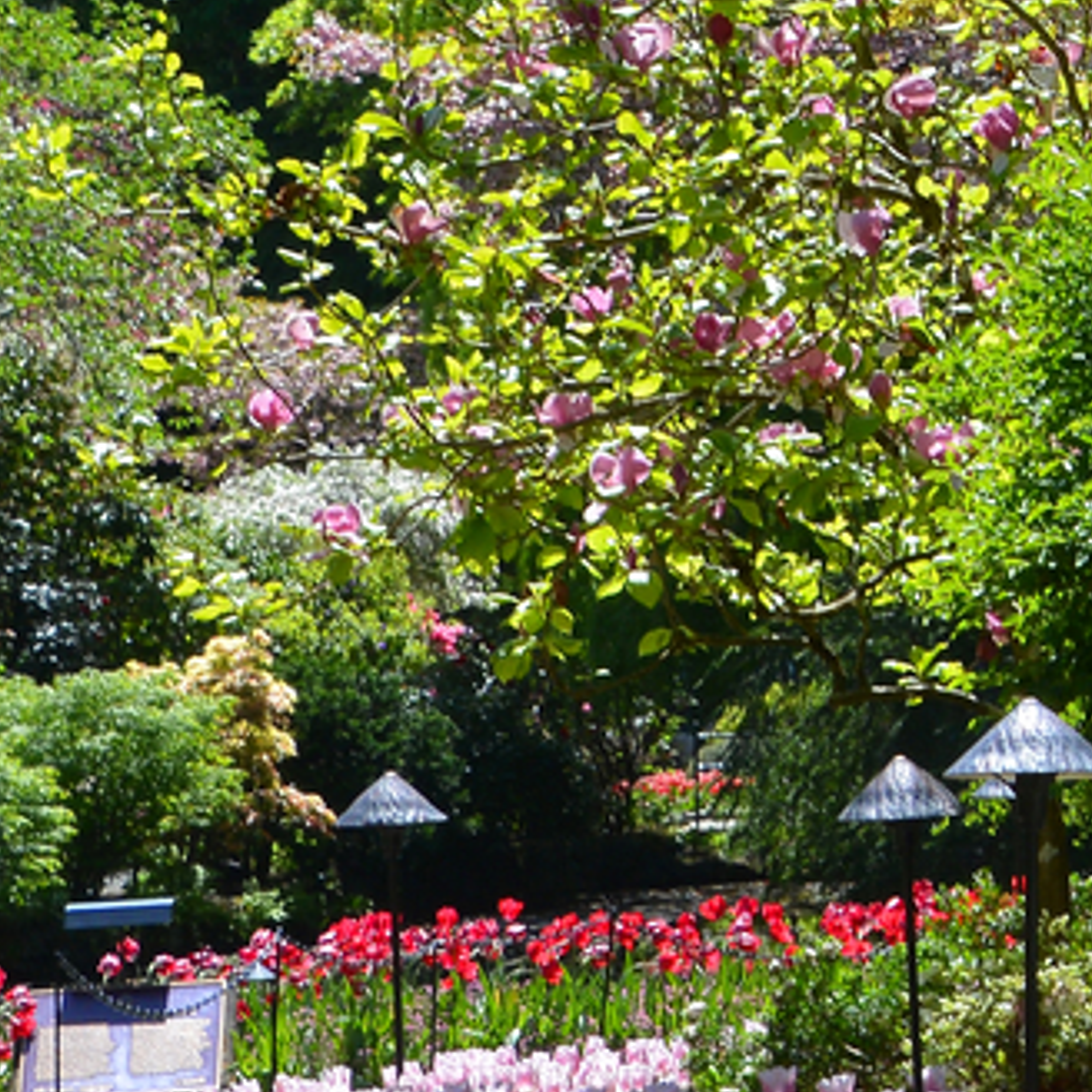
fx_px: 9244
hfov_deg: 6.6
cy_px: 260
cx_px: 1818
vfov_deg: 6.8
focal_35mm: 259
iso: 320
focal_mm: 52
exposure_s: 1/160
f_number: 11
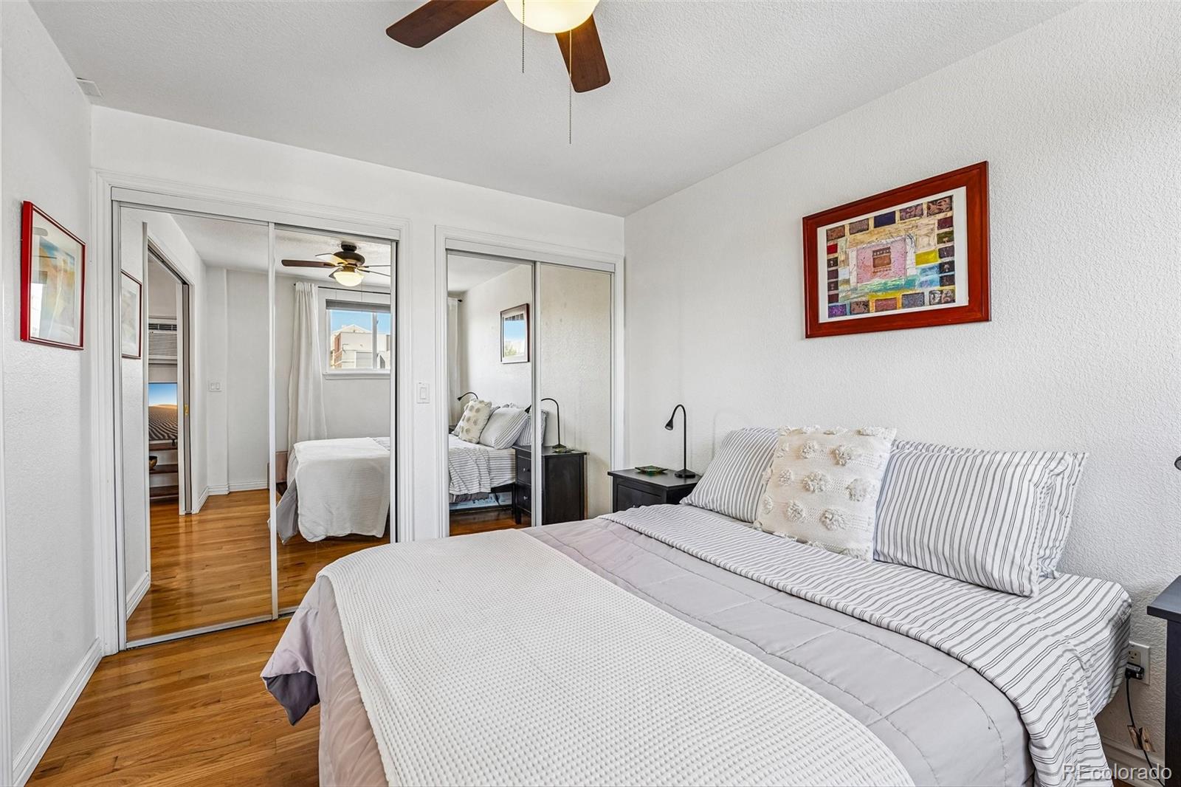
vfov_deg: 77.3
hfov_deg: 100.4
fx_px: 492
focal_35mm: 15
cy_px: 394
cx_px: 590
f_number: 8
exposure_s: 1/20
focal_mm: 15
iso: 400
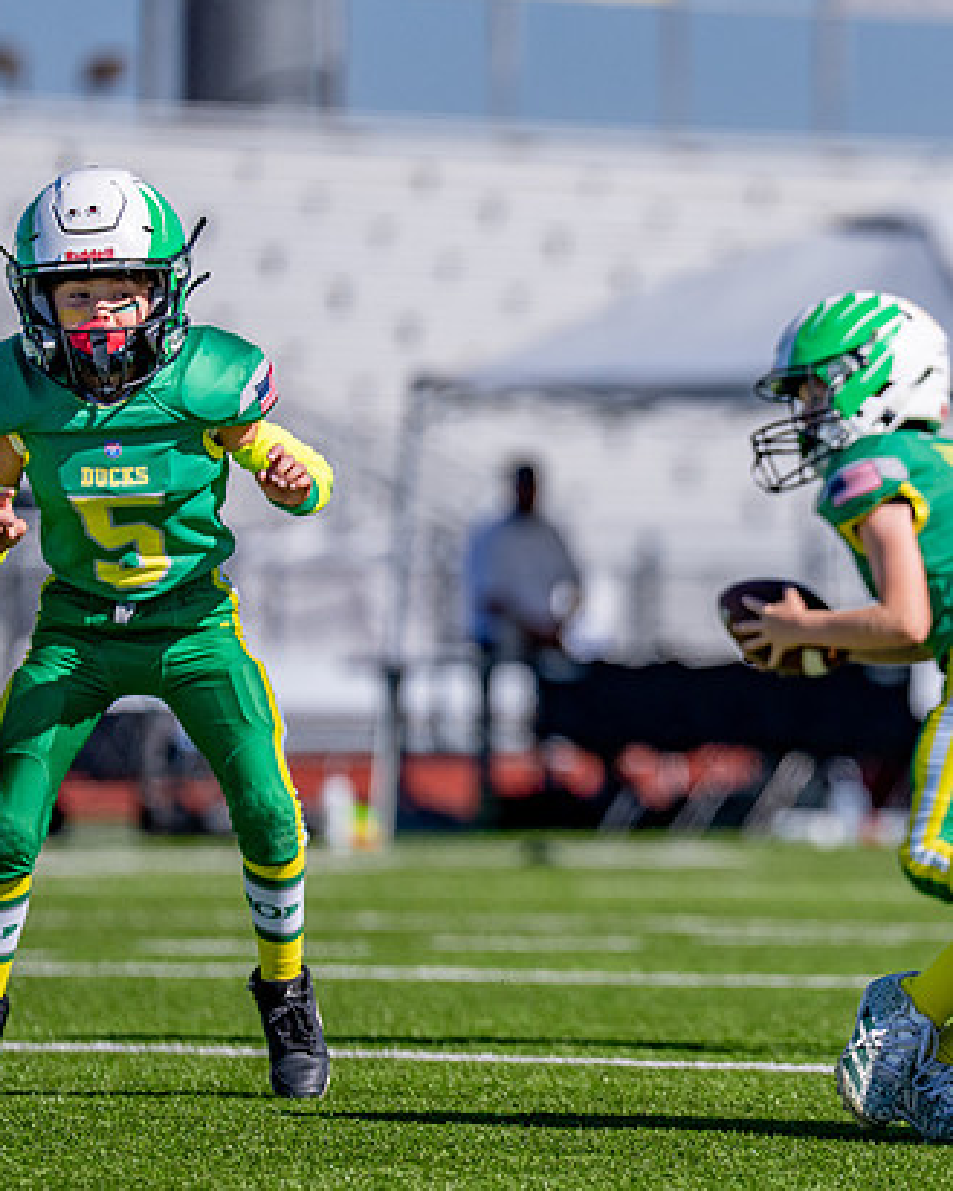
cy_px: 610
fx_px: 14238
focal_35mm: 404
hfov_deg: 3.8
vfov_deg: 4.8
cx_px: 880
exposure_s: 1/8000
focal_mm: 200
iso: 250
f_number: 2.8
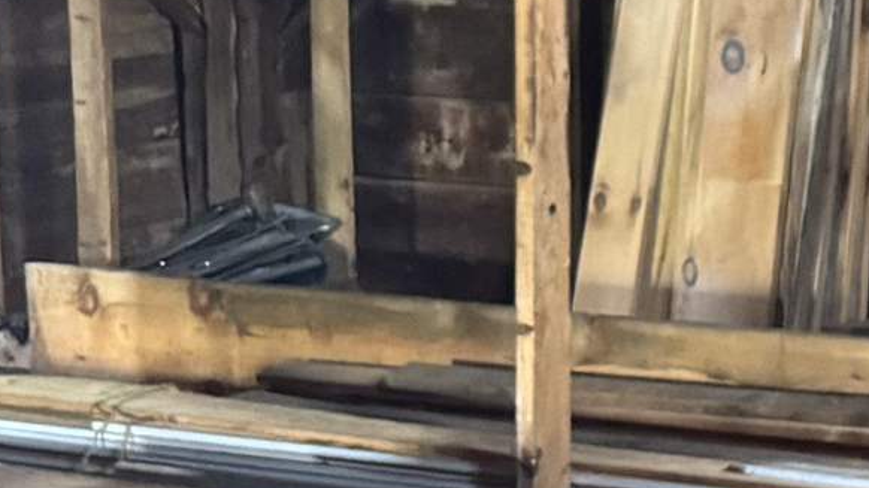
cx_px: 1949
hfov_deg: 12.7
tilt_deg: -4.2
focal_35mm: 138
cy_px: -140
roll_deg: +0.2
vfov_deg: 8.7
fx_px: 3179
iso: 800
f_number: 1.78
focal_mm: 6.76
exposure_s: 1/40
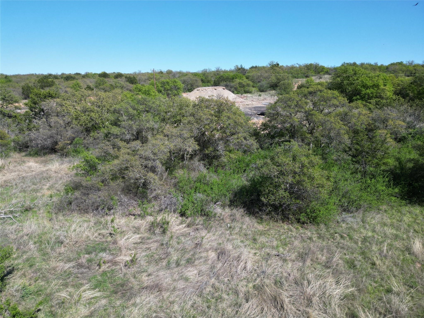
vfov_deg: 56.8
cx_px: 212
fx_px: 294
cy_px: 159
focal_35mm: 24
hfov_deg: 71.6
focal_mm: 6.72
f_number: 1.7
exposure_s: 1/2000
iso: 110
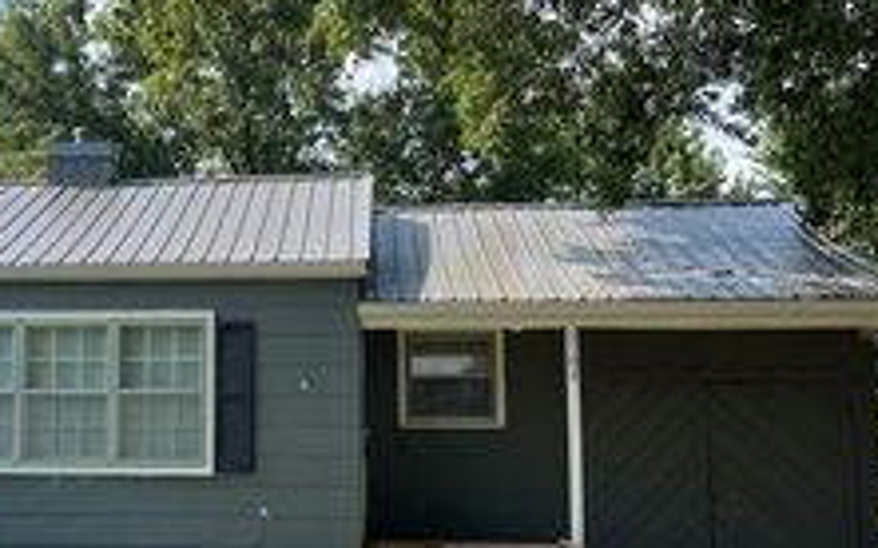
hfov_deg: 33.1
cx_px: 179
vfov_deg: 21.6
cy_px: 312
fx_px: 1435
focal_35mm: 60
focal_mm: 5.1
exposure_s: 1/2247
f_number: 1.6
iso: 32
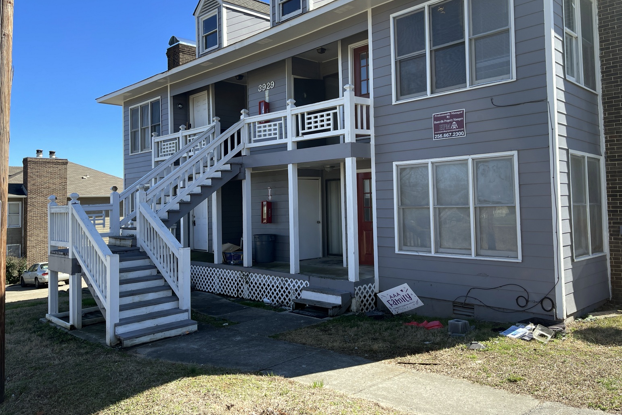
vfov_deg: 47.7
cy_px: 175
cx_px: 323
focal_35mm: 27
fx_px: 466
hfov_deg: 67.4
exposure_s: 1/1387
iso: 32
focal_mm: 5.1
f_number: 1.6
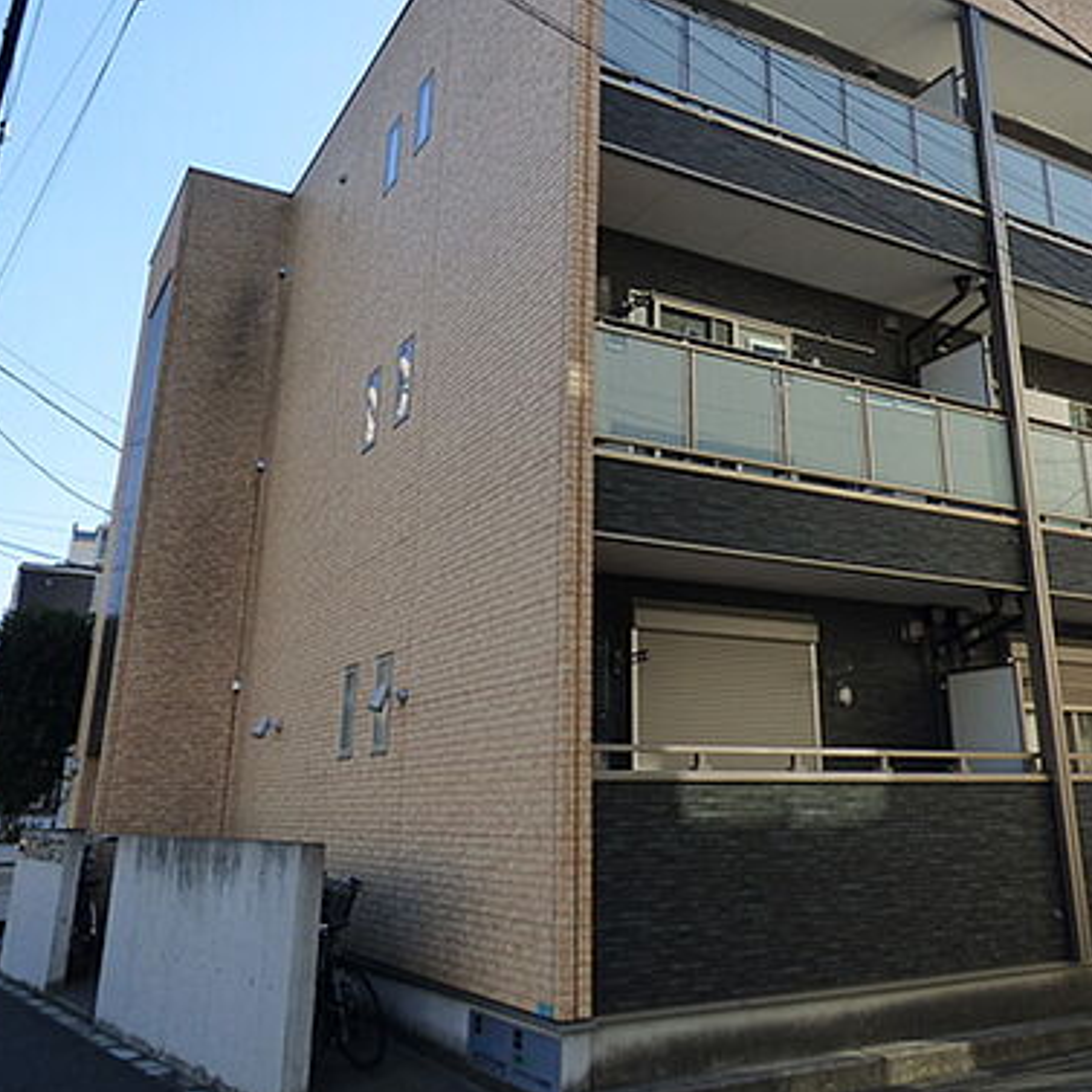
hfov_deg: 53.7
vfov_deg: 53.5
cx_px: 652
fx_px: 1071
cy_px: 411
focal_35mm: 30
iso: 200
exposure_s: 1/640
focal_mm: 3.58
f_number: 4
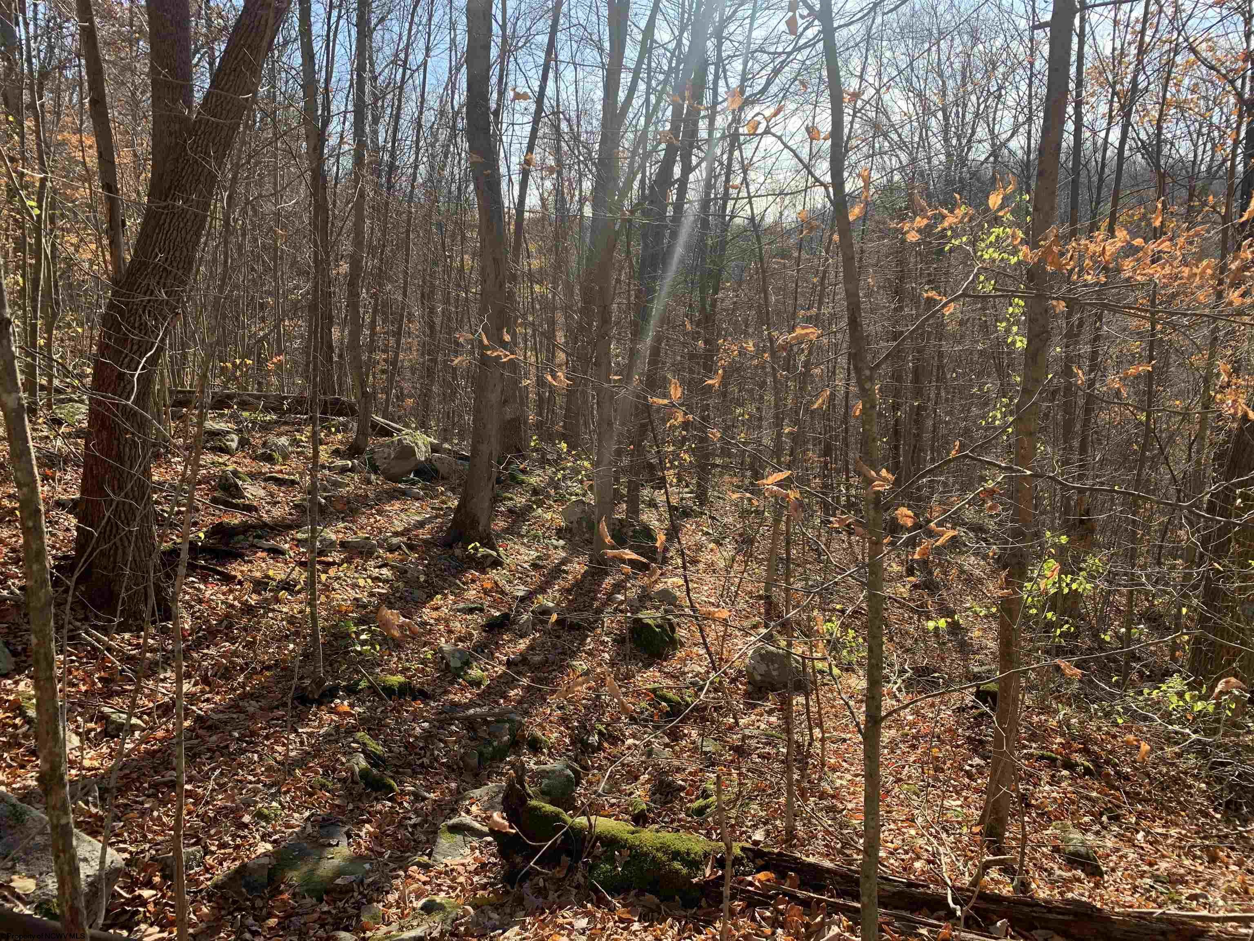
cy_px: 470
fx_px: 942
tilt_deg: -10.6
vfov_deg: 53.1
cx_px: 627
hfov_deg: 67.3
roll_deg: +0.6
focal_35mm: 26
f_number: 1.8
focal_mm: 4.25
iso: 25
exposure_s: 1/420
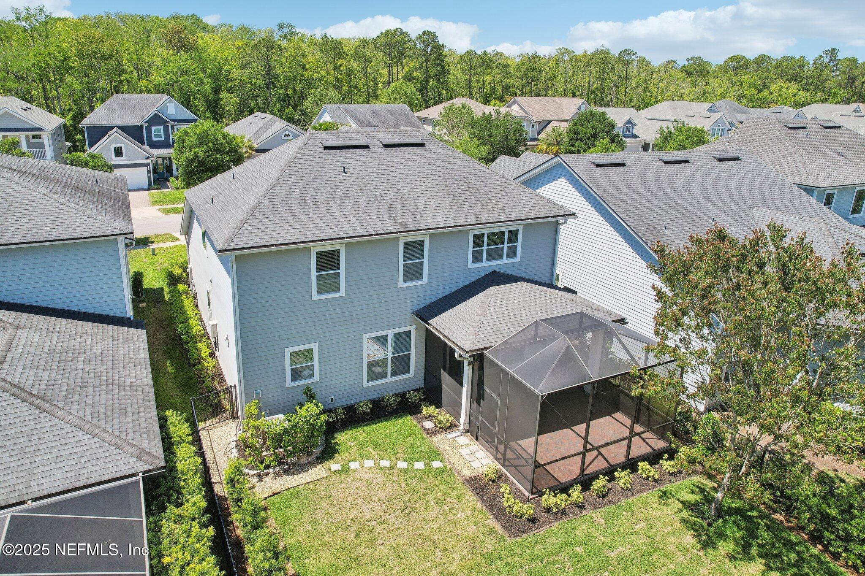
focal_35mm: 22
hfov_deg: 78.6
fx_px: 529
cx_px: 432
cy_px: 288
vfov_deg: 57.2
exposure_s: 1/1500
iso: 140
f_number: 2.8
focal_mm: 8.4
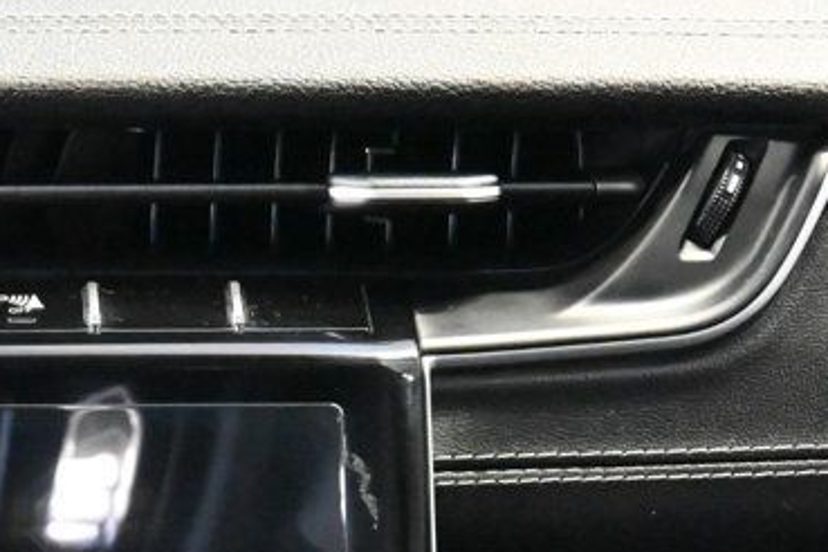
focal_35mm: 208
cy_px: 740
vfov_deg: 6.5
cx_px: -114
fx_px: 4784
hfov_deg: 9.8
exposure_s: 1/25
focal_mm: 50
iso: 12800
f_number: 6.3
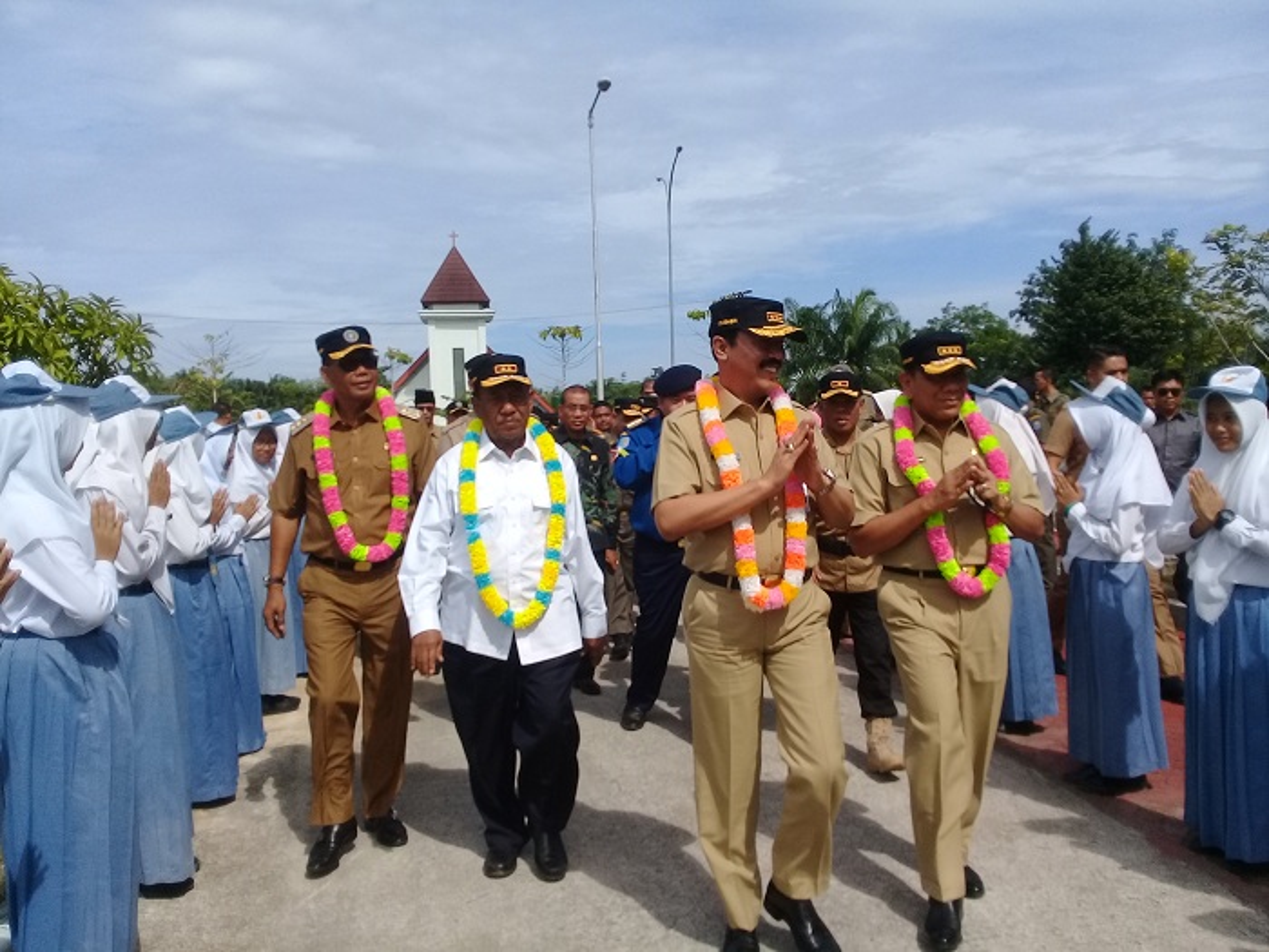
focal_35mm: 31
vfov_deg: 45.4
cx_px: 634
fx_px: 1136
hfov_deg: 58.4
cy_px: 476
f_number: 2.2
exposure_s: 1/1391
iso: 50
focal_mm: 3.3
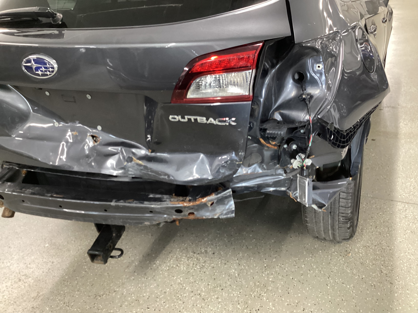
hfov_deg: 58.4
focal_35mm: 31
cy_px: 156
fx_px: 374
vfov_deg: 45.4
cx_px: 209
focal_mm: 3.3
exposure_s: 1/25
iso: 400
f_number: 2.4
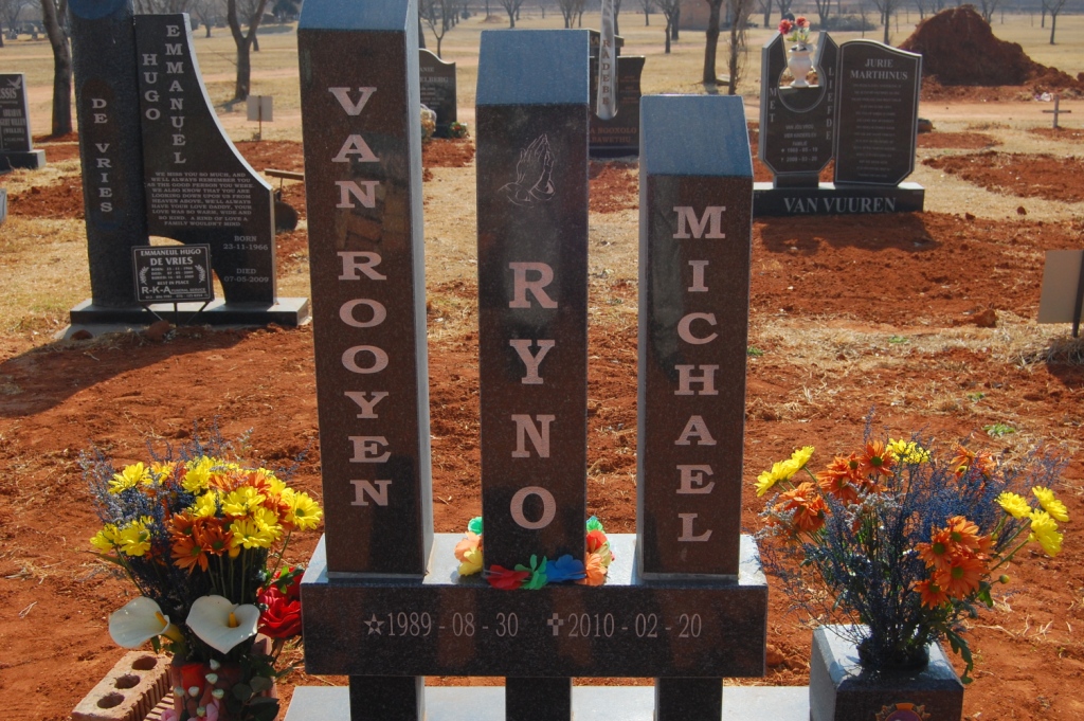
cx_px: 542
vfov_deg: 29.8
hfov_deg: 43.6
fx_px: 1354
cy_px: 360
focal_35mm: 45
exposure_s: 1/800
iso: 400
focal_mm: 30
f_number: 7.1
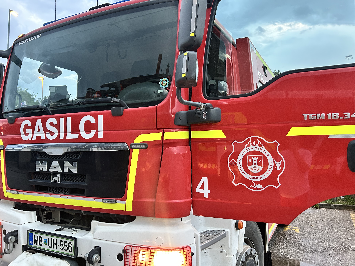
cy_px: 130
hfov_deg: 65.3
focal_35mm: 27
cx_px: 181
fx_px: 277
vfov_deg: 51.3
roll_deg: +0.3
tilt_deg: +3.5
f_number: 1.5
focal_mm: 5.7
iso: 320
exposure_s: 1/53
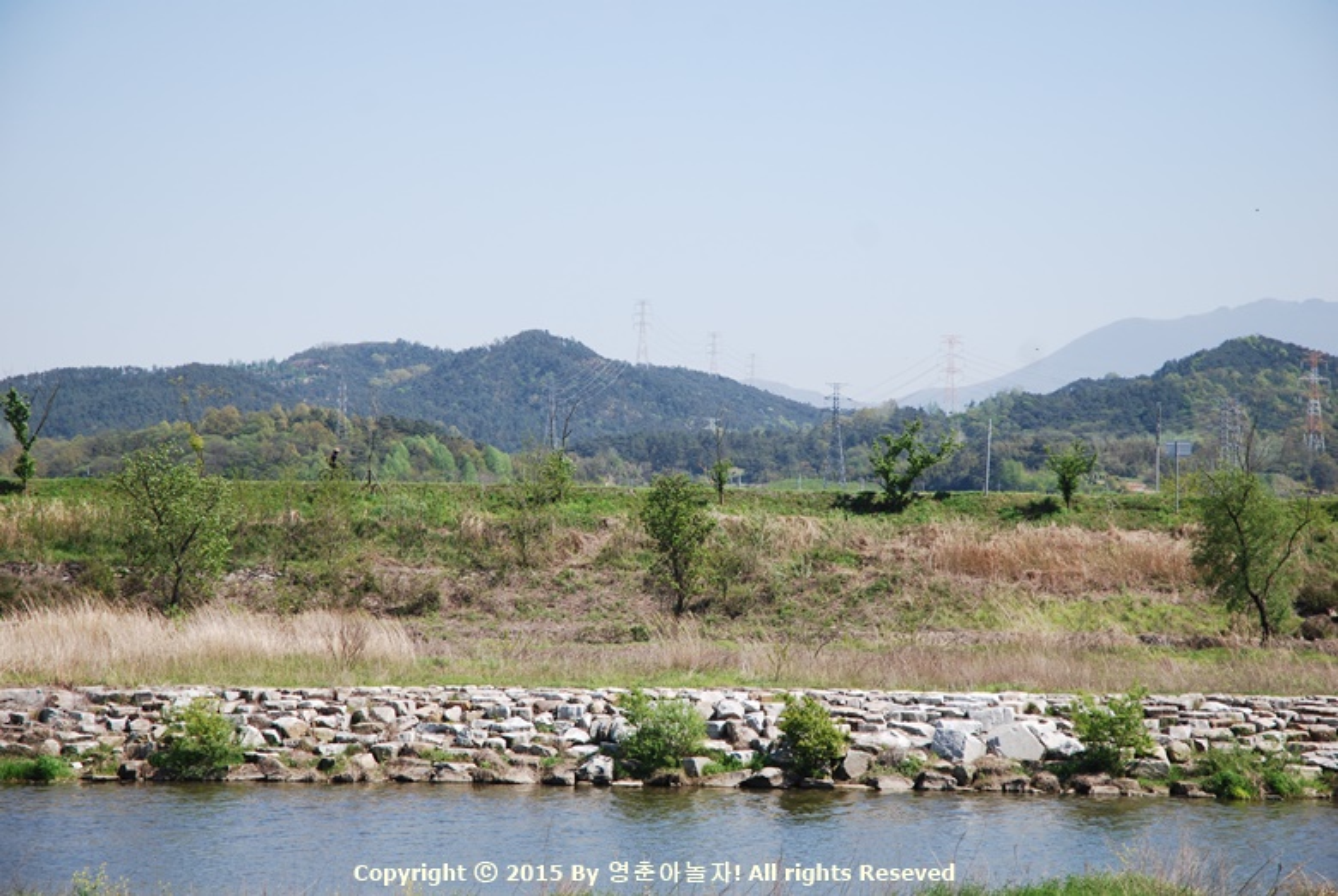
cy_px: 448
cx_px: 669
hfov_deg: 19.4
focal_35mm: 105
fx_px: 3907
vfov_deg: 13.1
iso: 160
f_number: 5.6
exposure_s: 1/500
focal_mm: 70
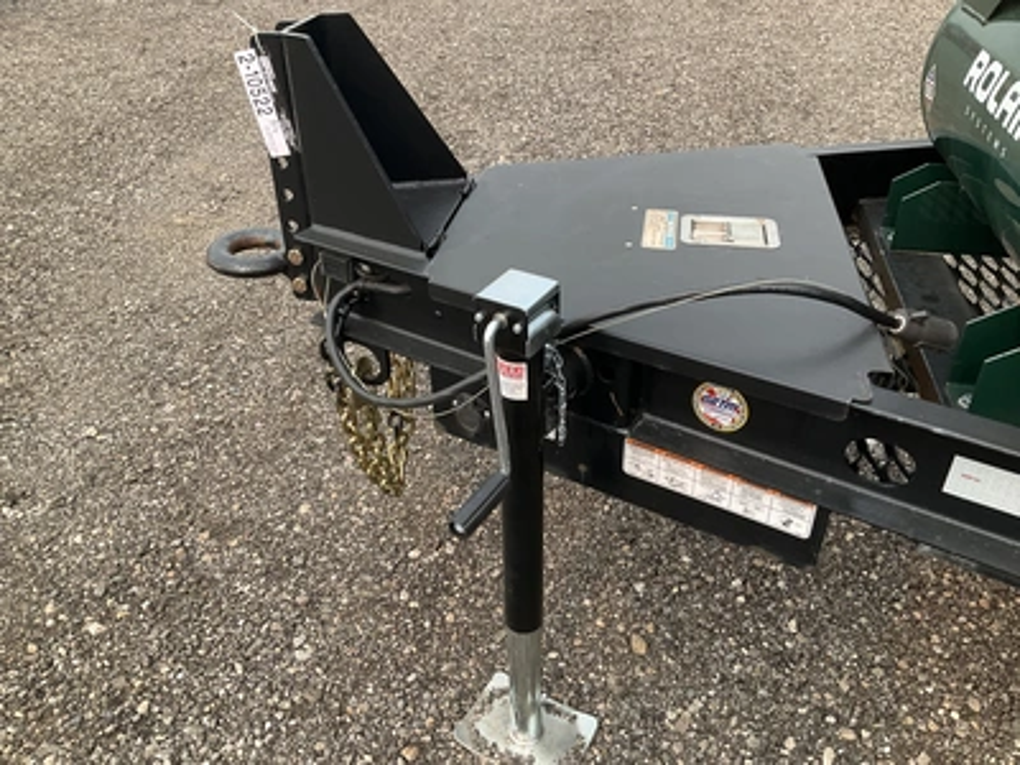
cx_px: 510
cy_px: 382
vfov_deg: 48.2
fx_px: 855
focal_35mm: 29
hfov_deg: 61.7
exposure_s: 1/394
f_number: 1.8
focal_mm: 3
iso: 25
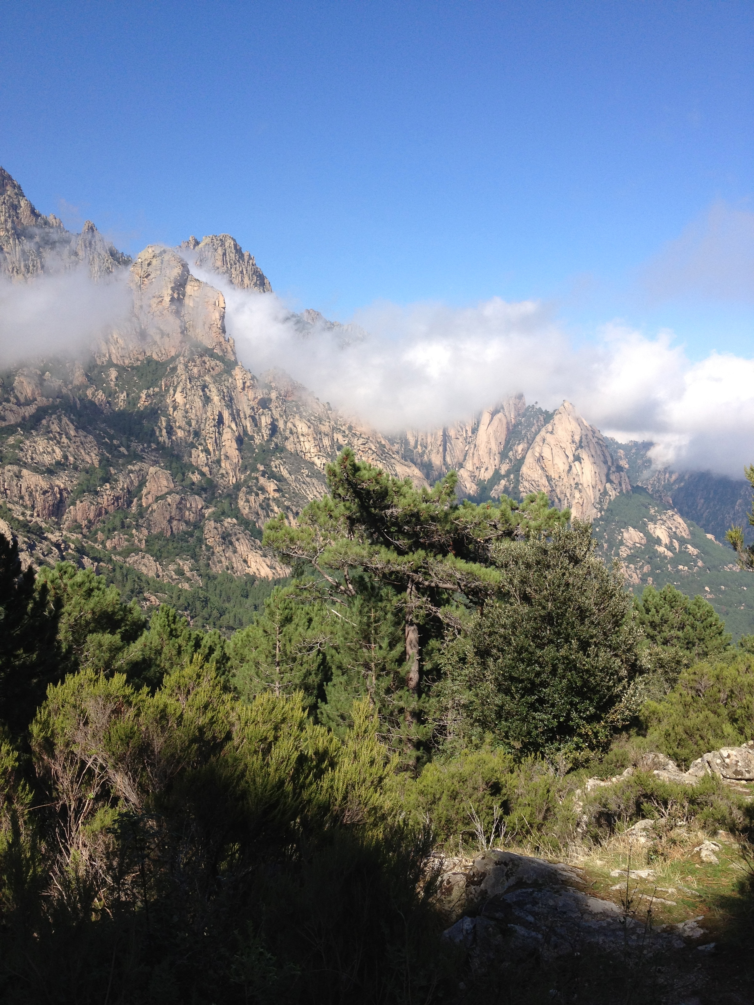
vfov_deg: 52.6
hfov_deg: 40.7
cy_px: 502
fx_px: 1016
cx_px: 377
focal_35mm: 35
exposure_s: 1/1346
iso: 64
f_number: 2.4
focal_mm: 4.28
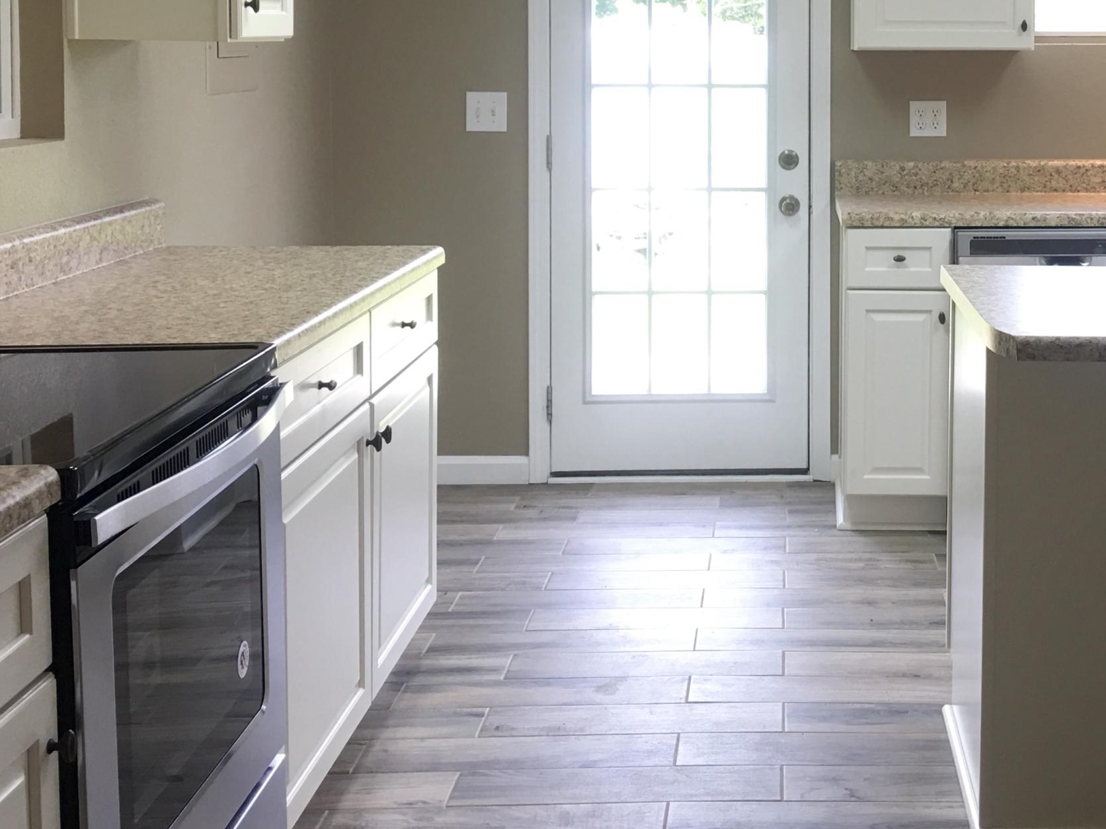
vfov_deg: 27.3
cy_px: 137
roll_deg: +0.9
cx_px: 849
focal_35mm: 52
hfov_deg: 35.9
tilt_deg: -2.5
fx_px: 1661
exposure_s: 1/40
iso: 25
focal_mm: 4.15
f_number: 2.2
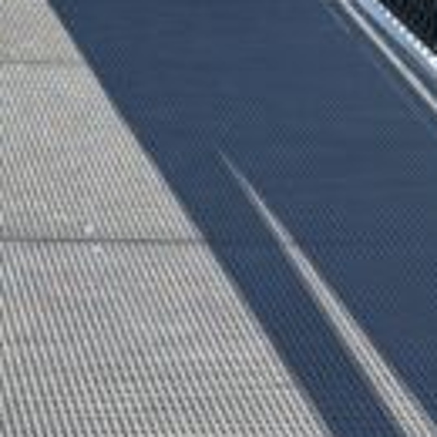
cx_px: -218
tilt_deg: -5.2
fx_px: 1942
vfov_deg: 12.2
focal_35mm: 136
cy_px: -225
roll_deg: -1.3
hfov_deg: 12.2
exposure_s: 1/6711
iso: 50
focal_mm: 5.96
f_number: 1.6
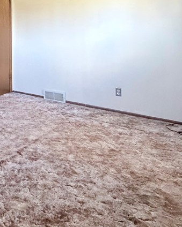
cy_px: 41
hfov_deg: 38.4
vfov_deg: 50.5
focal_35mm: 33
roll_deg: +0.4
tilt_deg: +0.2
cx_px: -9
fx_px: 222
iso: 800
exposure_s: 1/60
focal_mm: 2.22
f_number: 2.2
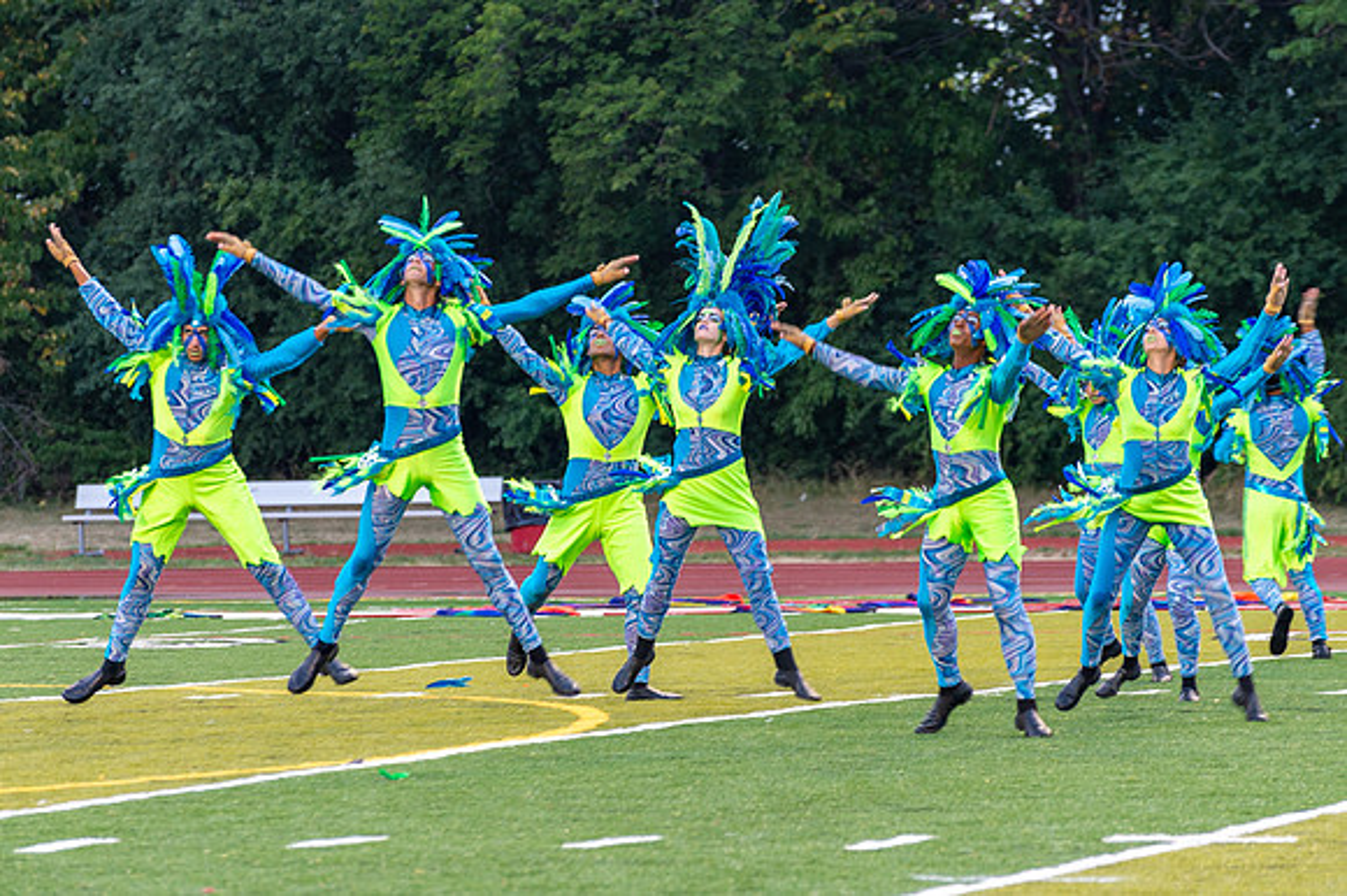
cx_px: 723
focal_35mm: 228
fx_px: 8540
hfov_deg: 9.0
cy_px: 358
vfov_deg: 6.0
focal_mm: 170
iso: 800
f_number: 5
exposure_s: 1/200
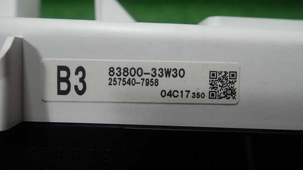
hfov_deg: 59.5
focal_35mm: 33
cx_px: 151
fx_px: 265
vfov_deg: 35.6
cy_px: 84
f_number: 2.3
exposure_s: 1/125
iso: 160
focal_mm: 5.5
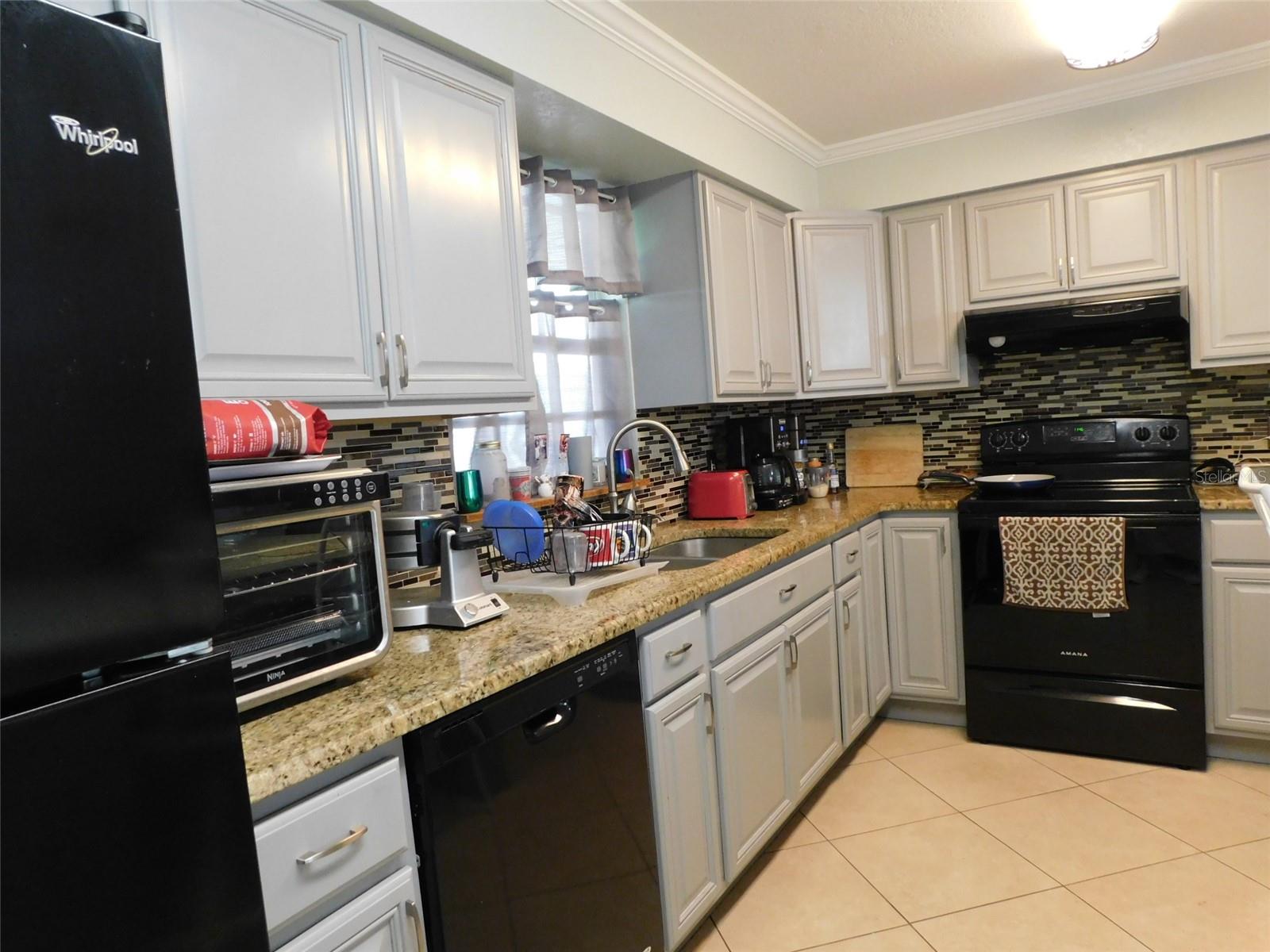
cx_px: 635
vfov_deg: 58.9
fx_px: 844
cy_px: 476
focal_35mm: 23
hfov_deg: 73.9
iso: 400
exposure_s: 1/20
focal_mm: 4
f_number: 3
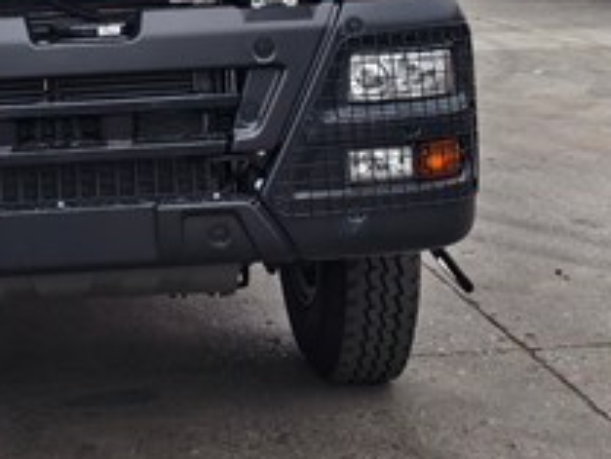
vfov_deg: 15.5
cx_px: 58
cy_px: -237
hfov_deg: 21.7
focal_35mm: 88
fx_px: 1554
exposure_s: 1/1445
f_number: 1.57
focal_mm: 5.6
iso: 72
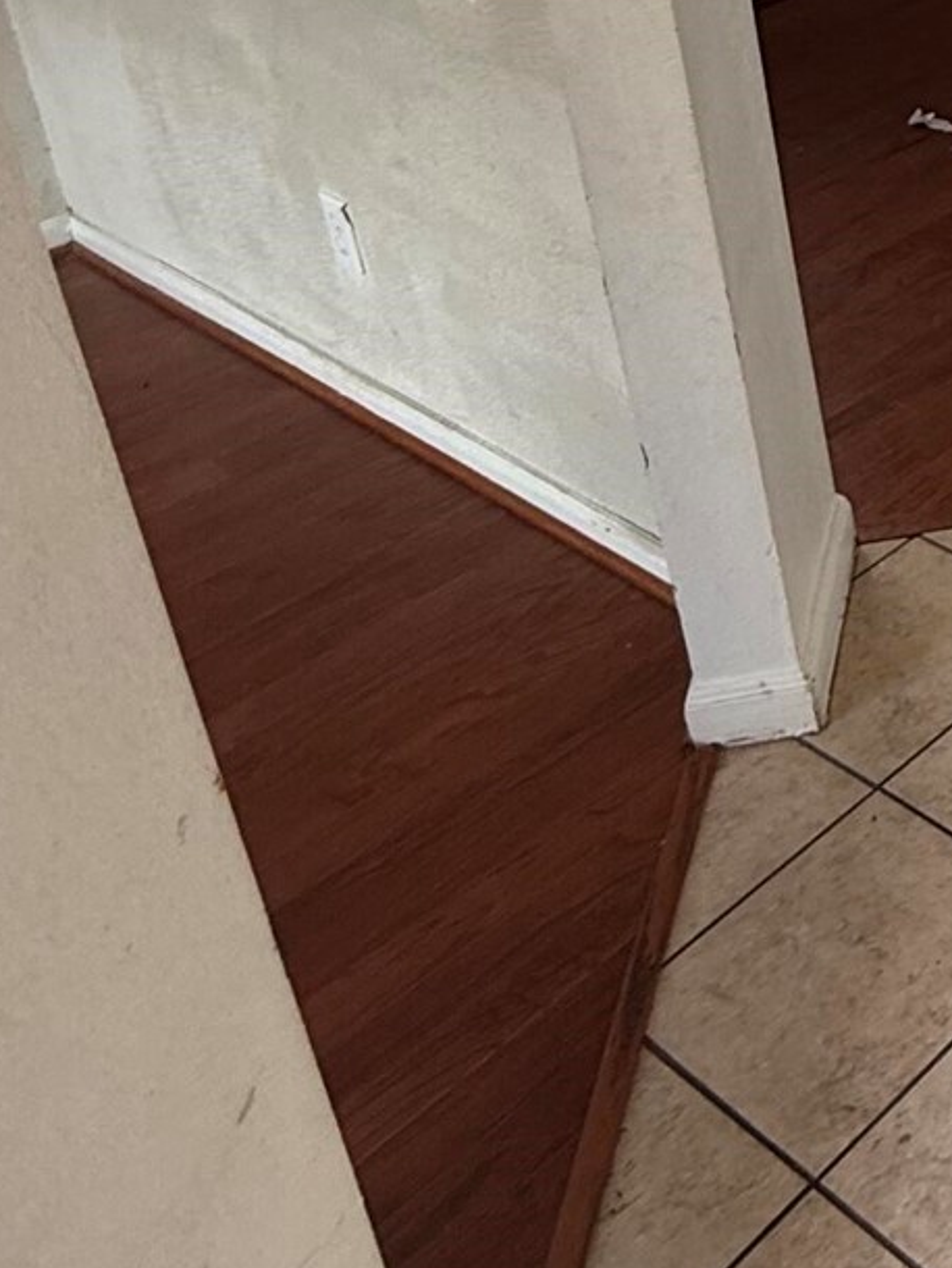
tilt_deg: -17.5
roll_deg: +1.0
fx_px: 1722
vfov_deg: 35.5
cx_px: 1515
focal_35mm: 47
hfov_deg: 23.2
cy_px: -73
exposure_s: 1/99
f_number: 2.2
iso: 50
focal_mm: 2.22
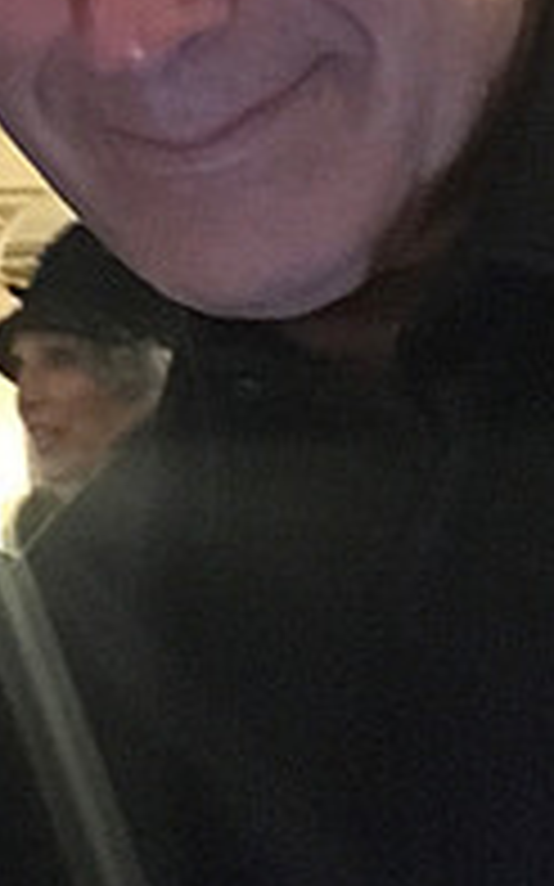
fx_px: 2417
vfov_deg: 19.8
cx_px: -113
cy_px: -99
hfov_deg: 12.7
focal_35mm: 100
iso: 1250
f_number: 2.2
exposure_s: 1/15
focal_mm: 2.87
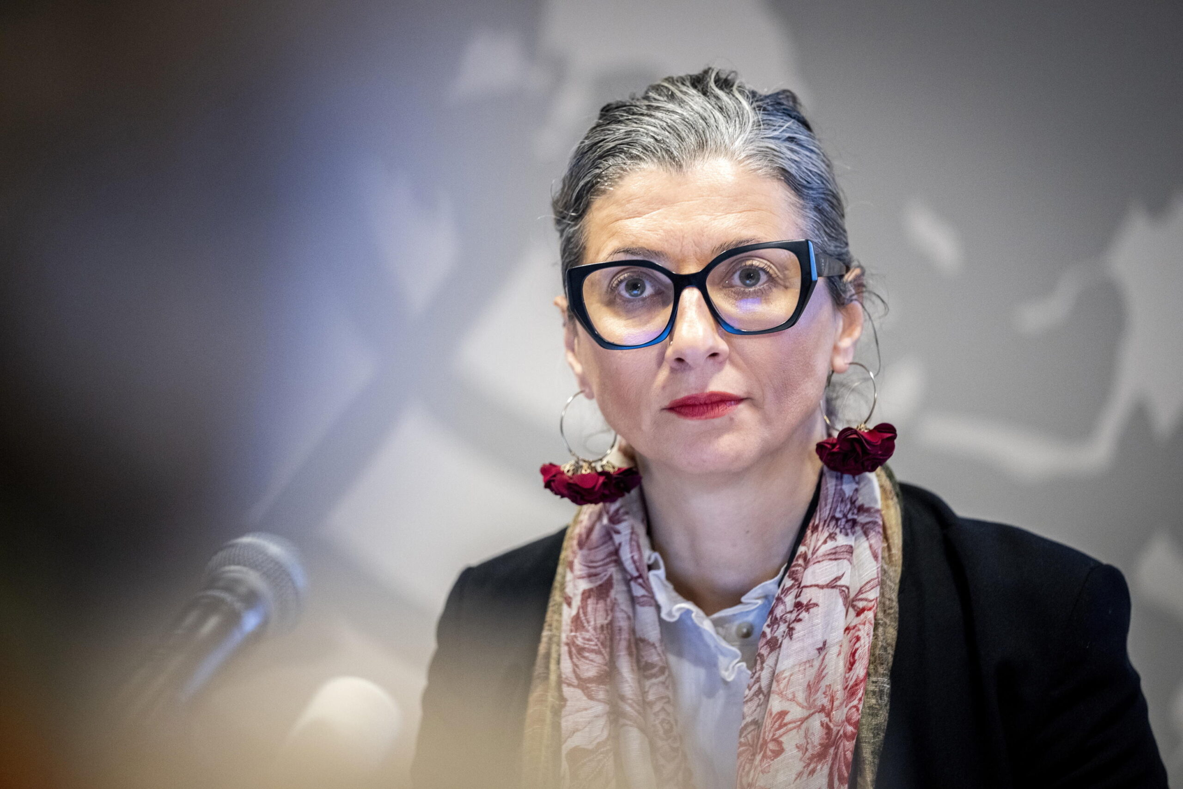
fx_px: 6145
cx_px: 592
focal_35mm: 187
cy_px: 394
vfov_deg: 7.3
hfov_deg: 11.0
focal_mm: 187
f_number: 2.8
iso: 4000
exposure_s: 1/160
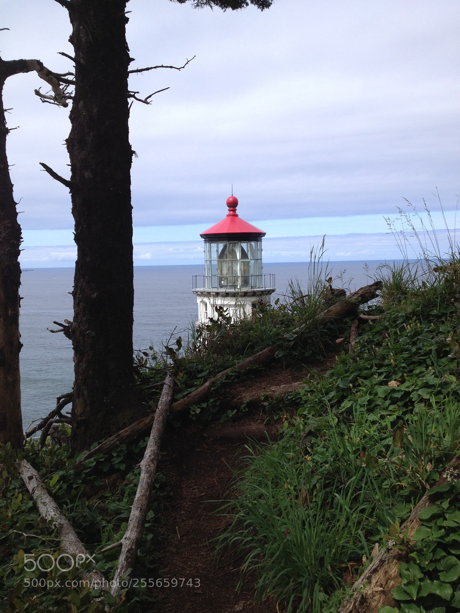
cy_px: 306
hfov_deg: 40.7
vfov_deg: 52.6
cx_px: 230
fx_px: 620
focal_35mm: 35
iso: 50
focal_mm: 4.28
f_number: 2.4
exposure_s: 1/1416
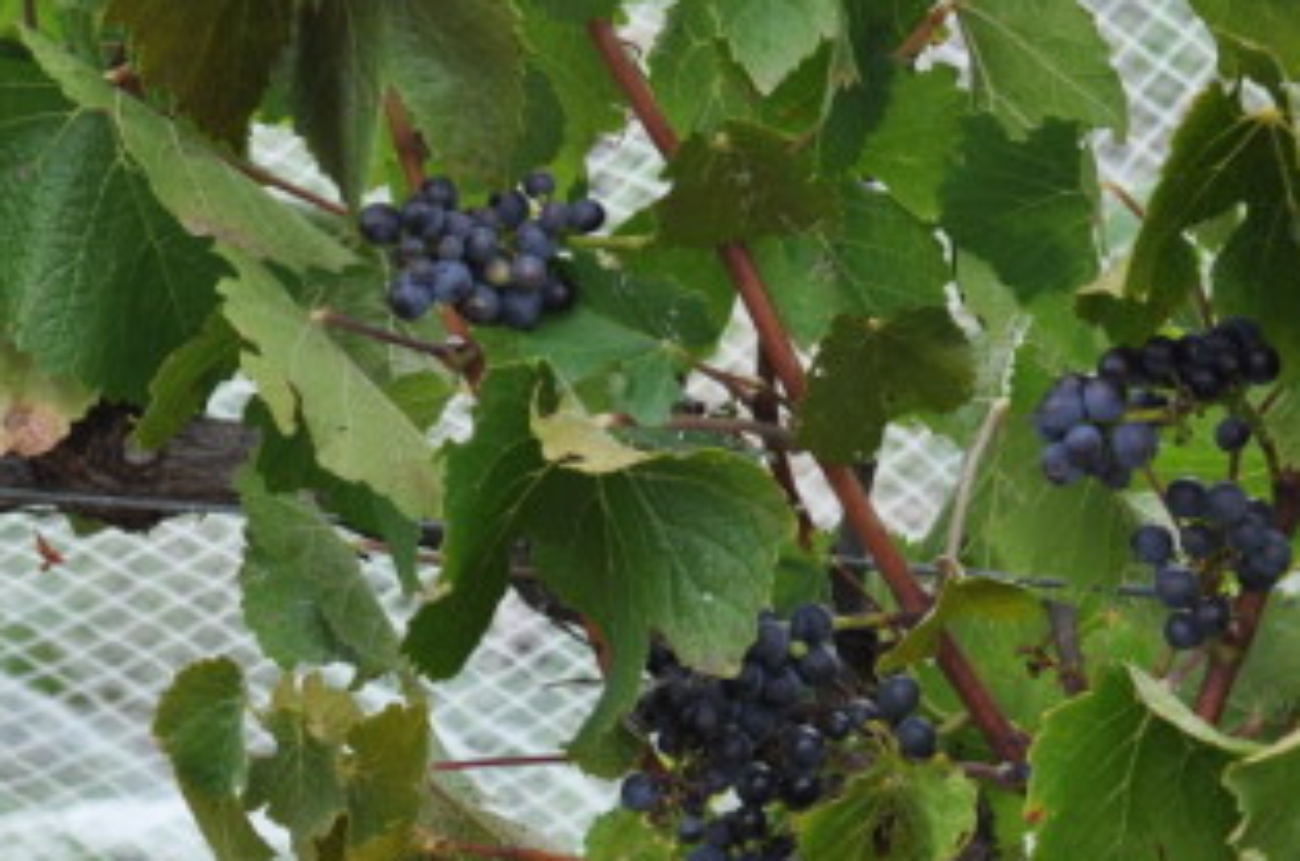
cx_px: 373
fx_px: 5334
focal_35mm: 148
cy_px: 404
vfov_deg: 9.2
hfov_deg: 13.9
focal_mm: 50
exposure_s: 1/125
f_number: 5.6
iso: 200
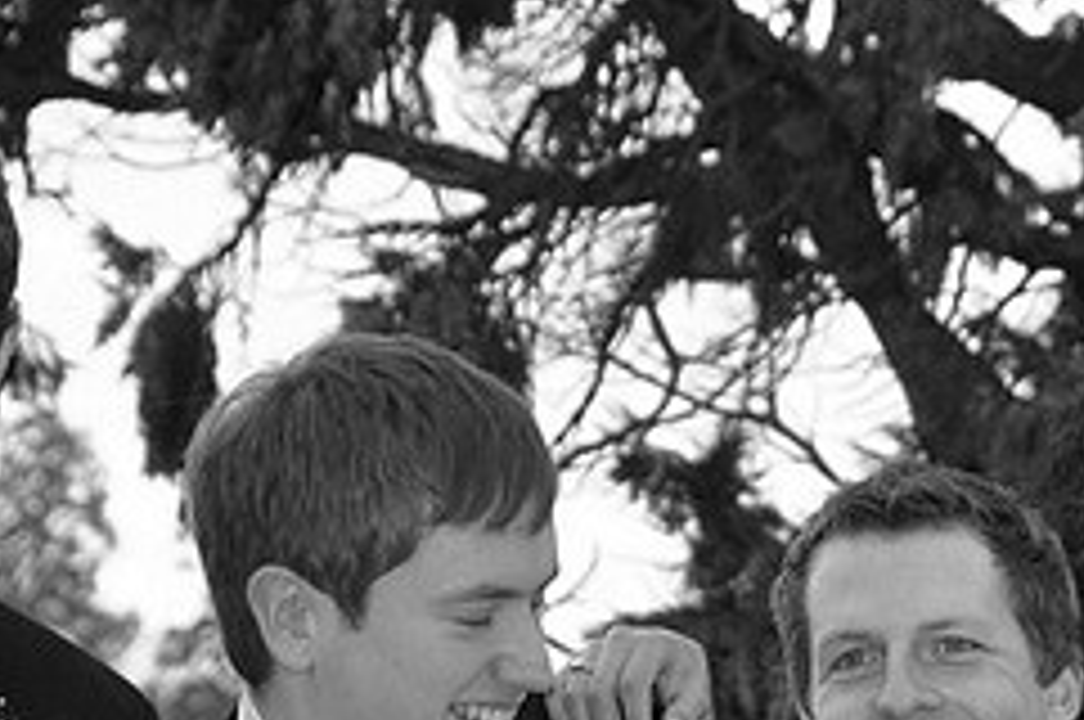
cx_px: 1048
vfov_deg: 5.4
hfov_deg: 8.1
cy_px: 810
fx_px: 7608
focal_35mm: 253
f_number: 8
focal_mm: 70
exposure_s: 1/200
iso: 500
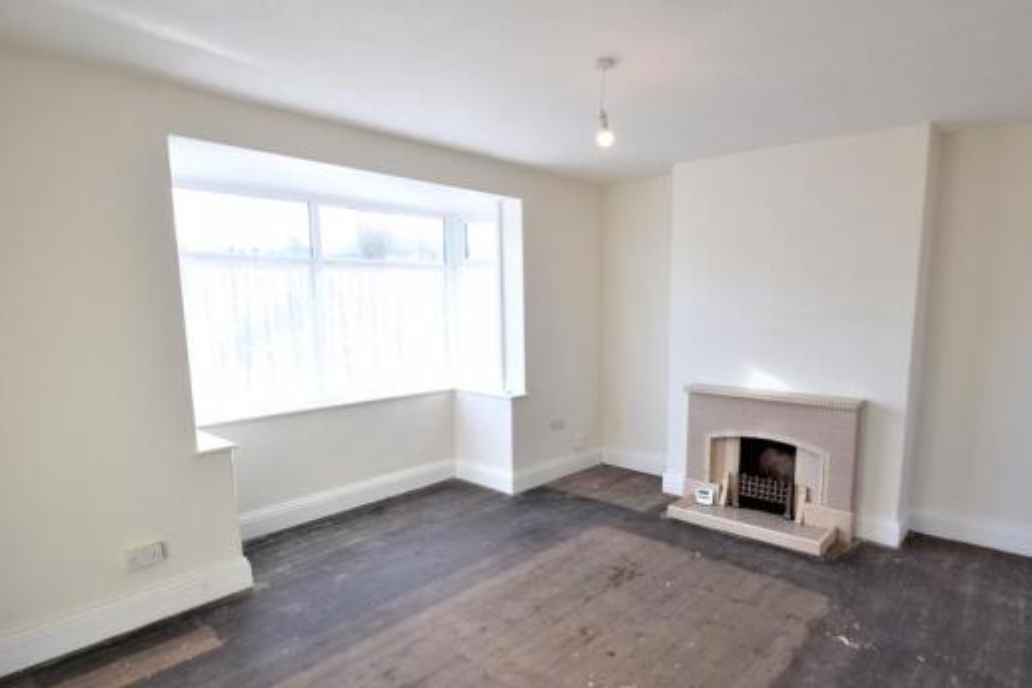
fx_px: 545
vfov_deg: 64.3
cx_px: 562
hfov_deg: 86.7
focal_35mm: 19
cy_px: 390
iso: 200
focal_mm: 10
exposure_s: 1/80
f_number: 4.5
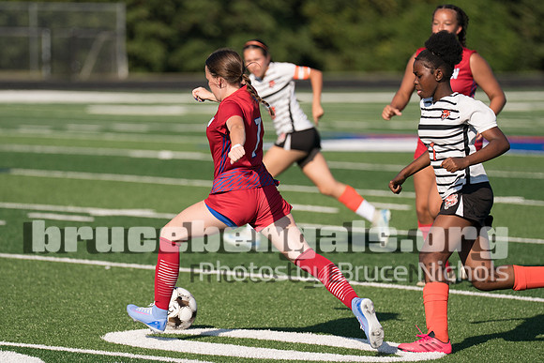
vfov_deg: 5.0
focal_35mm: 277
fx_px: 4181
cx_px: 242
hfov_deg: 7.4
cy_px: 177
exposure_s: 1/2000
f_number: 2.8
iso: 100
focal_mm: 200
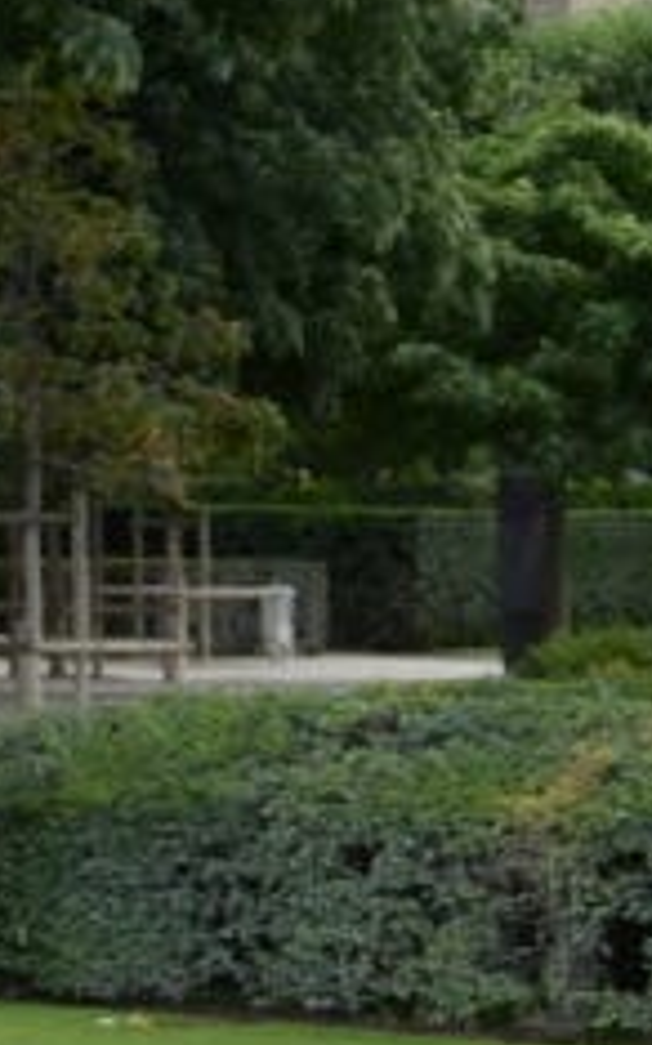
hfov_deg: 6.8
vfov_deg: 11.4
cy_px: 1264
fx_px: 5130
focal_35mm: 180
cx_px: 1612
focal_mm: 27
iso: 100
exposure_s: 1/200
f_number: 7.1
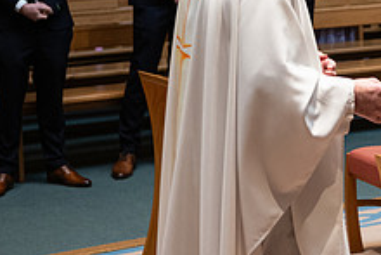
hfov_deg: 13.8
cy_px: 8
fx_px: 1536
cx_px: 428
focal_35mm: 145
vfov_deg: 9.4
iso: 1000
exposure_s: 1/160
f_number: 3.5
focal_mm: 55
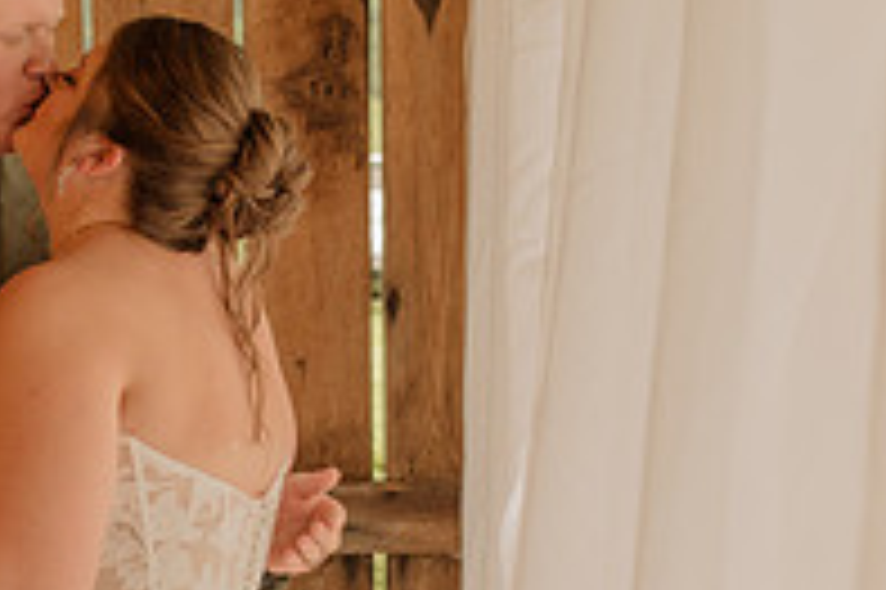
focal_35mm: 103
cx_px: 211
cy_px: 423
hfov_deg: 19.7
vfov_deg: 13.2
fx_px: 2533
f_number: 2.5
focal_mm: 35
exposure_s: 1/200
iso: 640
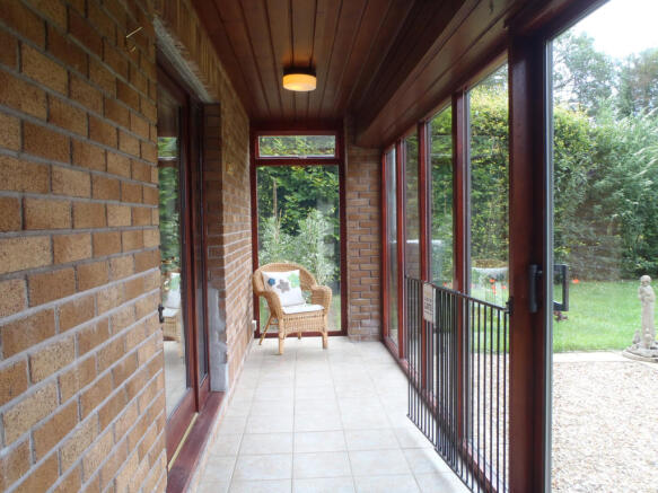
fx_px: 532
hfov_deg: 63.5
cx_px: 329
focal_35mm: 28
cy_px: 246
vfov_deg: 49.7
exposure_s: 1/60
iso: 100
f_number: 3.9
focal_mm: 5
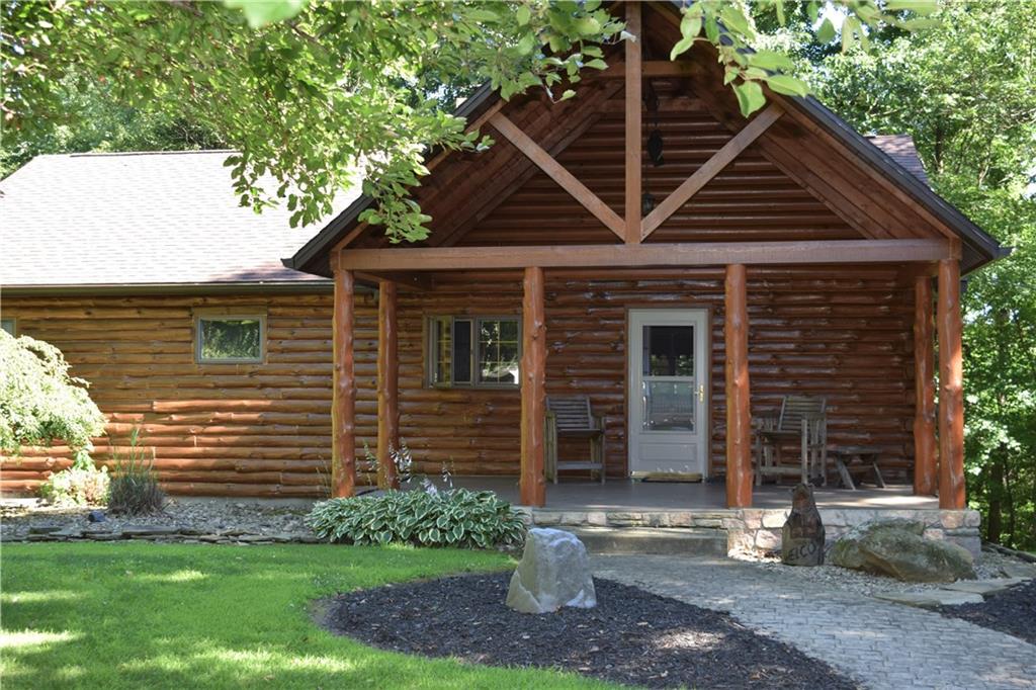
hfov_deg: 42.3
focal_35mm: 46
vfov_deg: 28.9
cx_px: 518
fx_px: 1338
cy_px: 345
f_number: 5.6
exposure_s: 1/125
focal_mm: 31
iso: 450
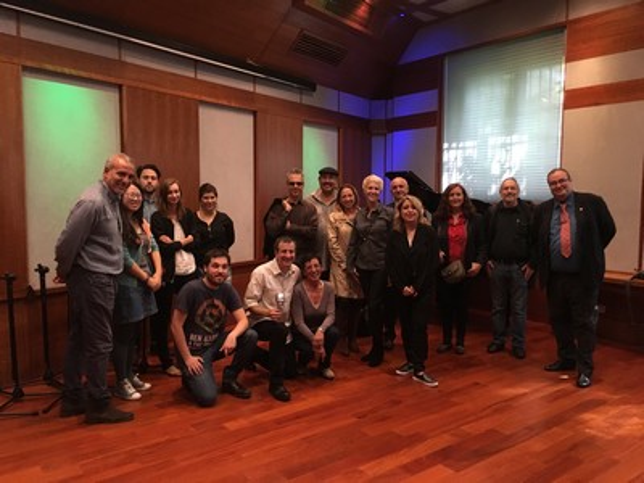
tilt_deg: -5.7
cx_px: 322
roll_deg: -1.2
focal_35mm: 29
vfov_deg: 48.2
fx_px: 540
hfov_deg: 61.7
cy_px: 242
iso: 200
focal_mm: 4.15
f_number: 2.2
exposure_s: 1/25
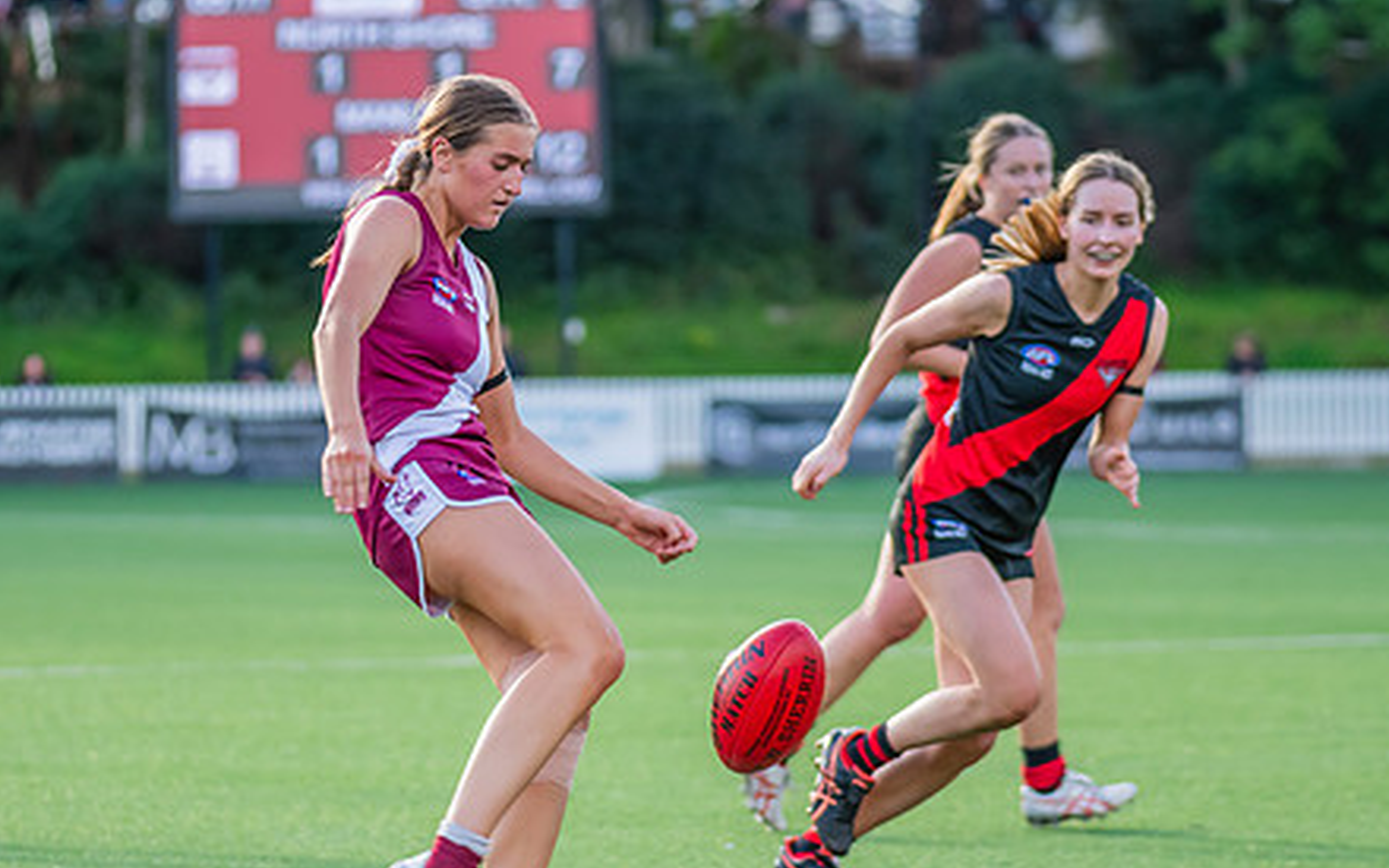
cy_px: 574
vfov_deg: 4.8
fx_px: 10372
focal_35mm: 274
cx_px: 485
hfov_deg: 7.7
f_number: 4
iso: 900
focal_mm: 170
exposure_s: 1/800
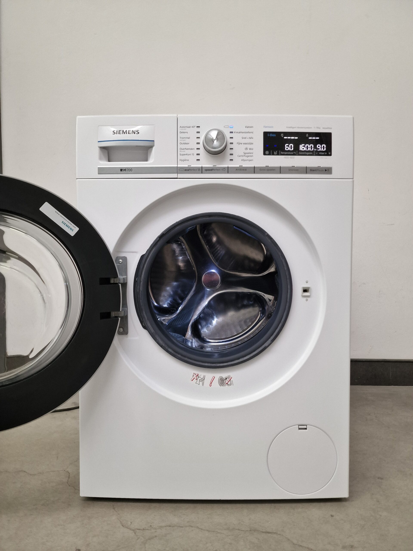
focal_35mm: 23
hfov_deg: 58.9
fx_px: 366
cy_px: 276
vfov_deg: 73.9
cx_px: 206
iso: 160
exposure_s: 1/100
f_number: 1.8
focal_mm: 6.4
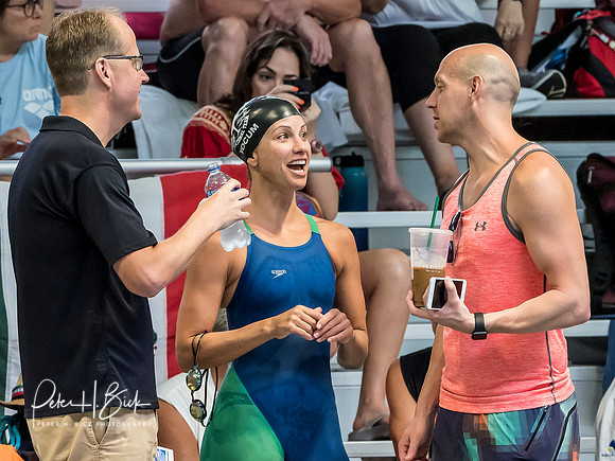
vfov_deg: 2.1
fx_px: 12419
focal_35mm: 699
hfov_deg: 2.8
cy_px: 198
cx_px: 315
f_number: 5
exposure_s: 1/200
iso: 3200
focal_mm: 200
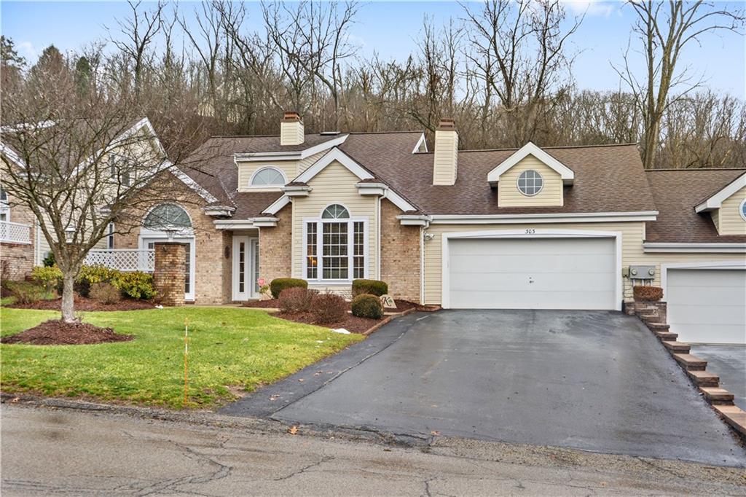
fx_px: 808
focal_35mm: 39
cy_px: 248
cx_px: 373
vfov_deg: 34.2
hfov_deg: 49.6
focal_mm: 39
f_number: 5.6
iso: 125
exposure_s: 1/80
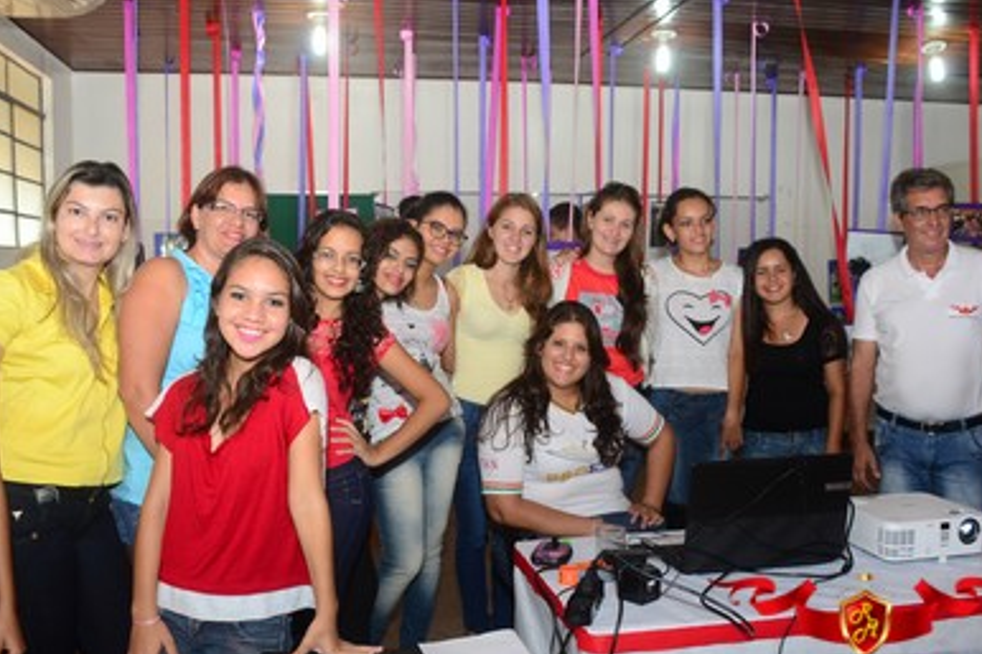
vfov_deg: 37.8
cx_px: 483
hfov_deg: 54.5
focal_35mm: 35
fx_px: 954
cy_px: 356
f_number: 5.6
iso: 800
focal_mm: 20
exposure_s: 1/80
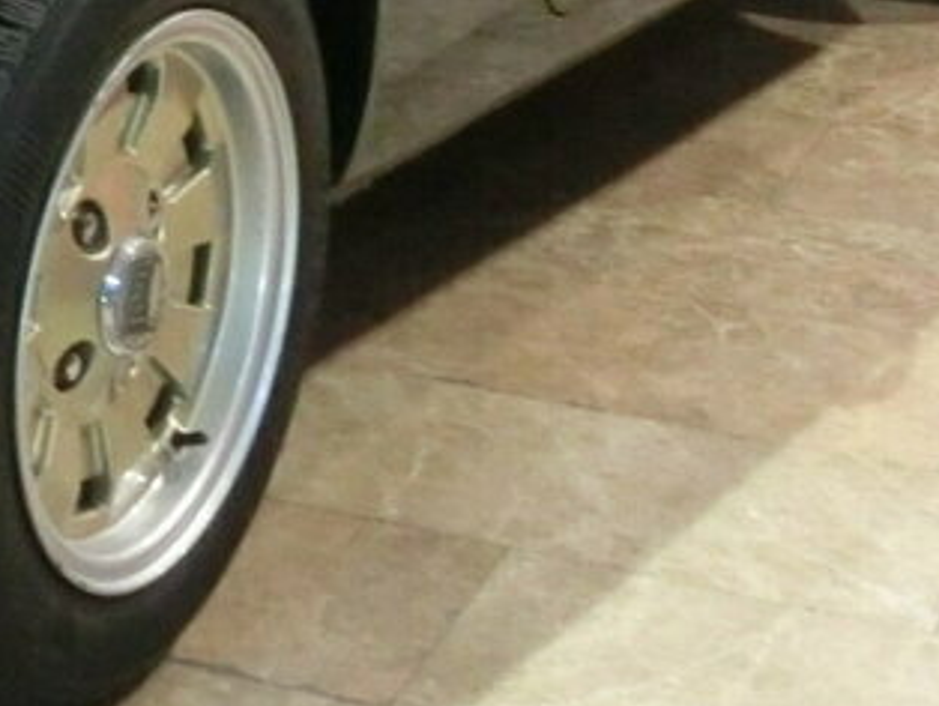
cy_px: -236
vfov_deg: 11.4
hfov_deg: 14.6
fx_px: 3421
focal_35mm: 126
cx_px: -464
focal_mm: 5.93
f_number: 3.7
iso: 800
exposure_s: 1/8
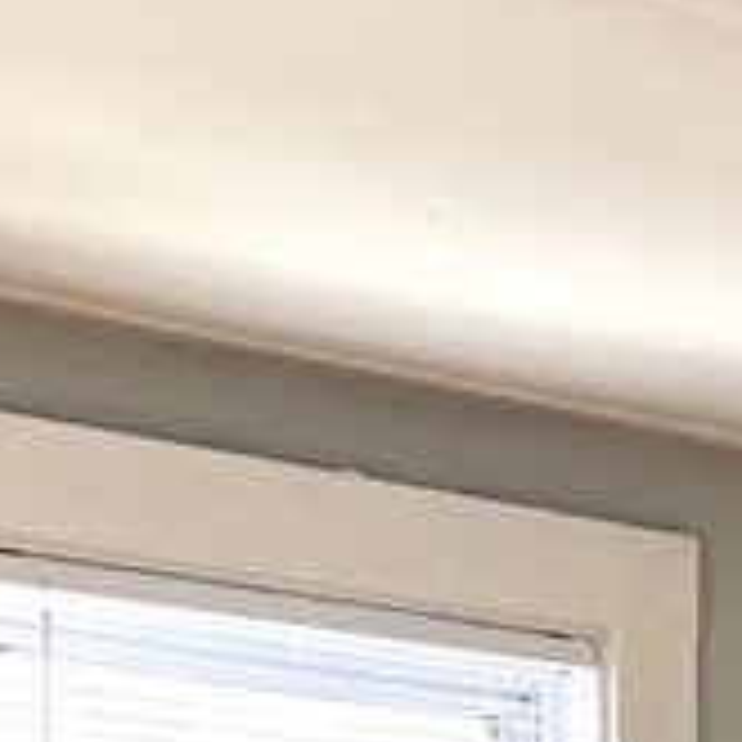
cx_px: 1003
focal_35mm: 154
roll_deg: +0.7
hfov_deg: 11.0
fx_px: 3735
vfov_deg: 10.7
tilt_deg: +1.4
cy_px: 1277
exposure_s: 1/120
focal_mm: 3.99
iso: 50
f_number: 1.8
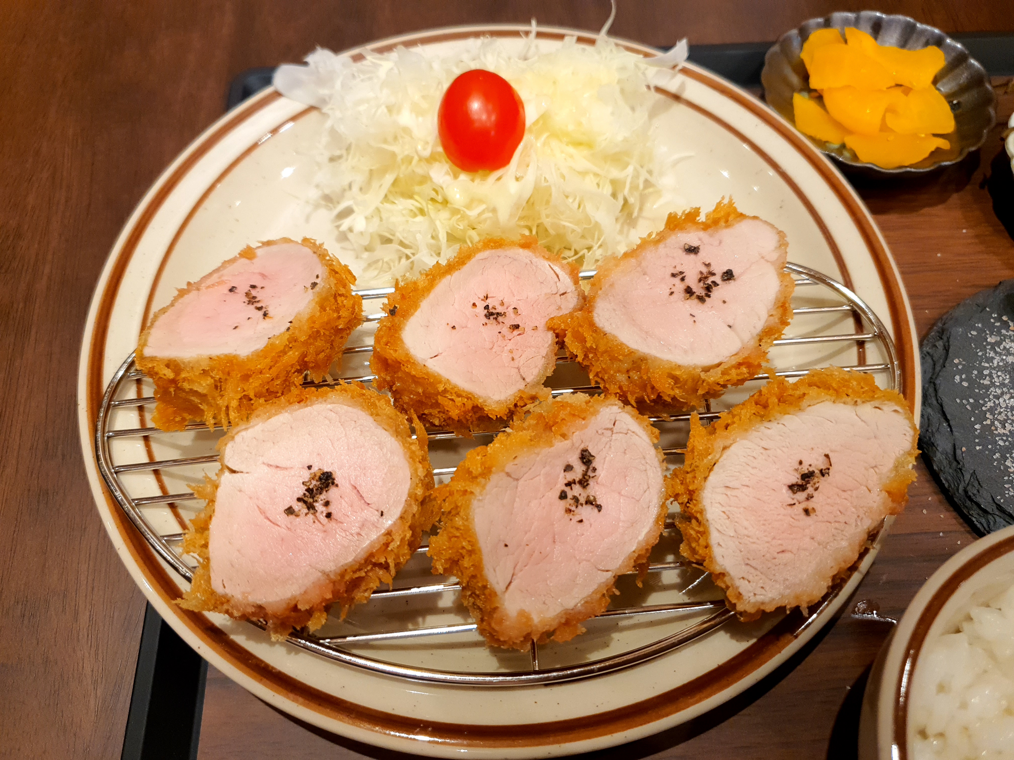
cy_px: 380
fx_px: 762
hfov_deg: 67.3
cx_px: 507
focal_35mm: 26
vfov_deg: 53.1
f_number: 1.5
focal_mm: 4.3
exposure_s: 1/60
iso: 125
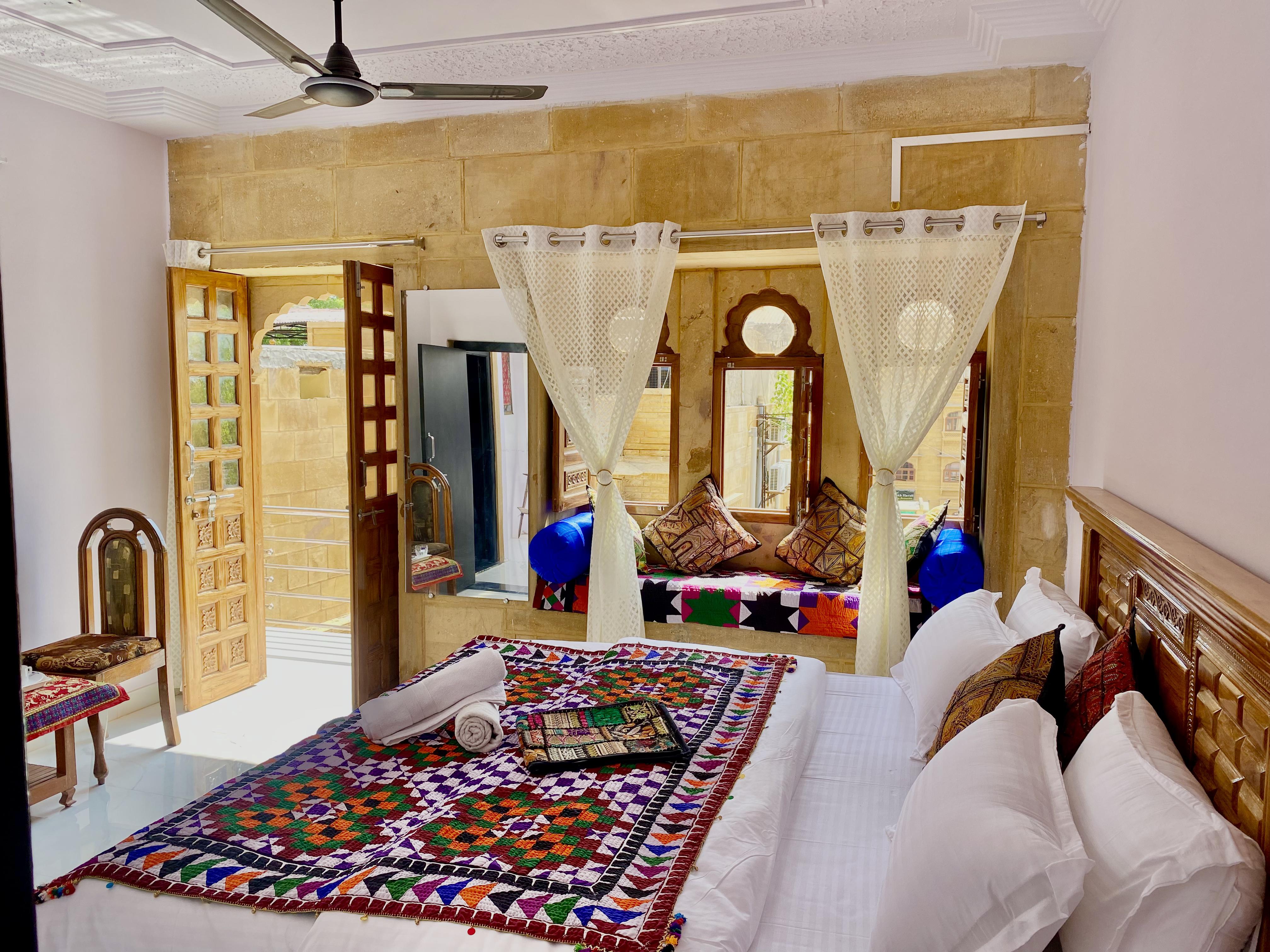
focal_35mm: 26
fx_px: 954
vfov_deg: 53.1
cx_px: 635
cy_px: 476
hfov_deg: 67.3
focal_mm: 4.25
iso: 32
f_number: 1.8
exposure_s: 1/483
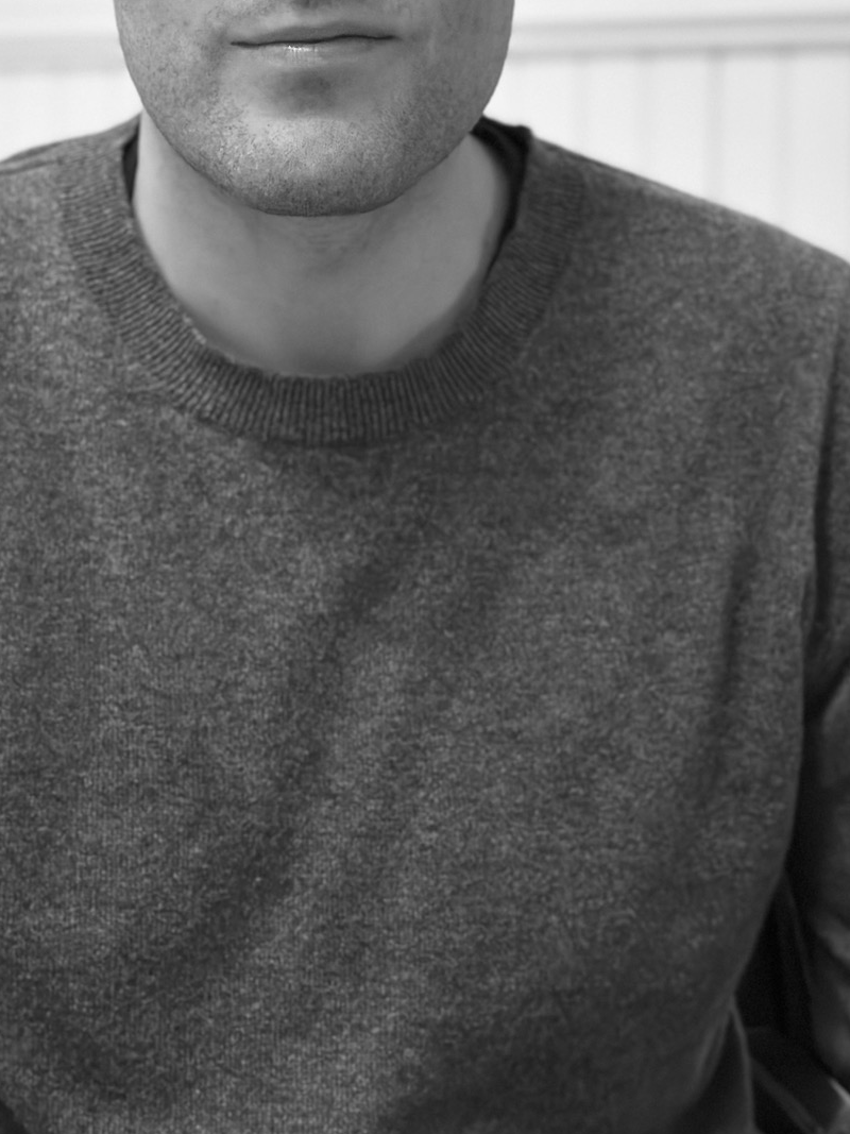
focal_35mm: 81
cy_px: 209
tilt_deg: -1.7
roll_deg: -0.4
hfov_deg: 18.2
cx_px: 321
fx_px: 2652
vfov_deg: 23.7
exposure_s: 1/30
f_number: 1.78
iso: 640
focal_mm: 6.86
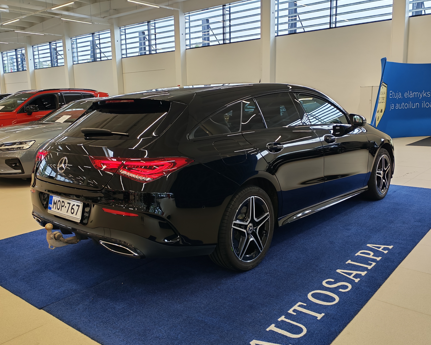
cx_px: 213
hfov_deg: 55.7
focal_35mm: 32
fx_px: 408
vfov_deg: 45.8
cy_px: 172
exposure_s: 1/100
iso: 100
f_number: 1.9
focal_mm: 6.12
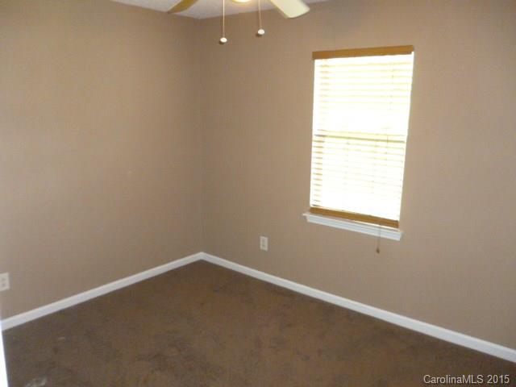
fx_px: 417
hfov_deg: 63.4
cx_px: 258
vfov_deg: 49.7
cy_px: 194
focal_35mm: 28
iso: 800
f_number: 3.1
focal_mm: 5
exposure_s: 1/60
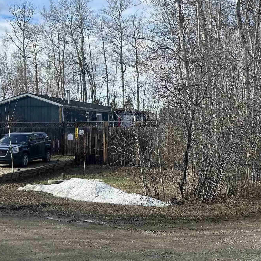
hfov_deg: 30.5
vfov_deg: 32.2
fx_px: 452
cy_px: 114
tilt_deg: -1.3
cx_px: 243
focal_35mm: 53
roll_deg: +1.7
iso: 50
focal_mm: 5.7
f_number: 1.5
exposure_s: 1/2208
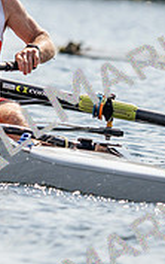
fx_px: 7407
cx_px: -178
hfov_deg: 1.3
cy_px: 57
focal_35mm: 1032
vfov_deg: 2.0
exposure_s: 1/1600
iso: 200
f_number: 6.3
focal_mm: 309
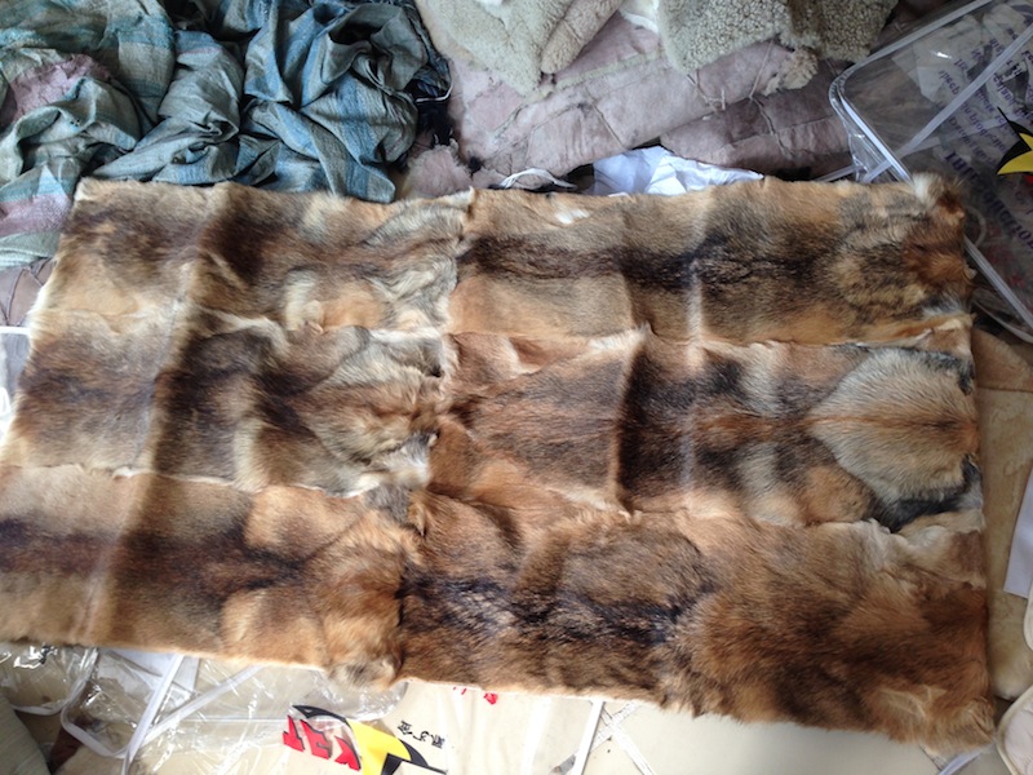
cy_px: 388
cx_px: 516
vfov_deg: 42.9
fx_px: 985
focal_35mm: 33
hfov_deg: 55.4
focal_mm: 4.12
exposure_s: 1/120
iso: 50
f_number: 2.4
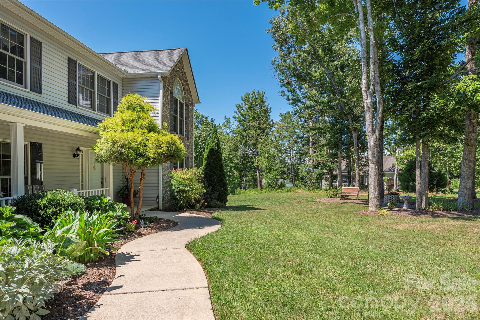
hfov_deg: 81.2
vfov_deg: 59.5
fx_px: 280
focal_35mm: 21
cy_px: 160
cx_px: 240
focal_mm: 21
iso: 320
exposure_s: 1/1600
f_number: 8
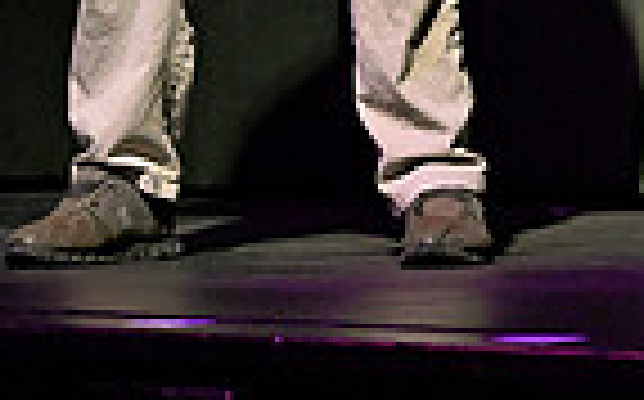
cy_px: -517
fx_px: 9677
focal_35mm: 552
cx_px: 279
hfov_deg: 3.8
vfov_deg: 2.4
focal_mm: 115
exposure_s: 1/1000
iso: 6400
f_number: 3.2
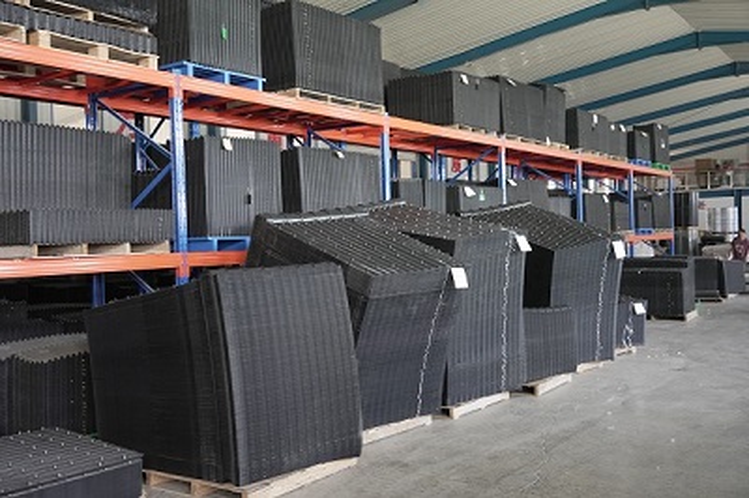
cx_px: 374
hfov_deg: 50.4
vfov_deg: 34.7
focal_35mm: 38
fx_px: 796
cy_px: 249
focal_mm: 38.3
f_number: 5.6
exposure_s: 1/40
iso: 2000
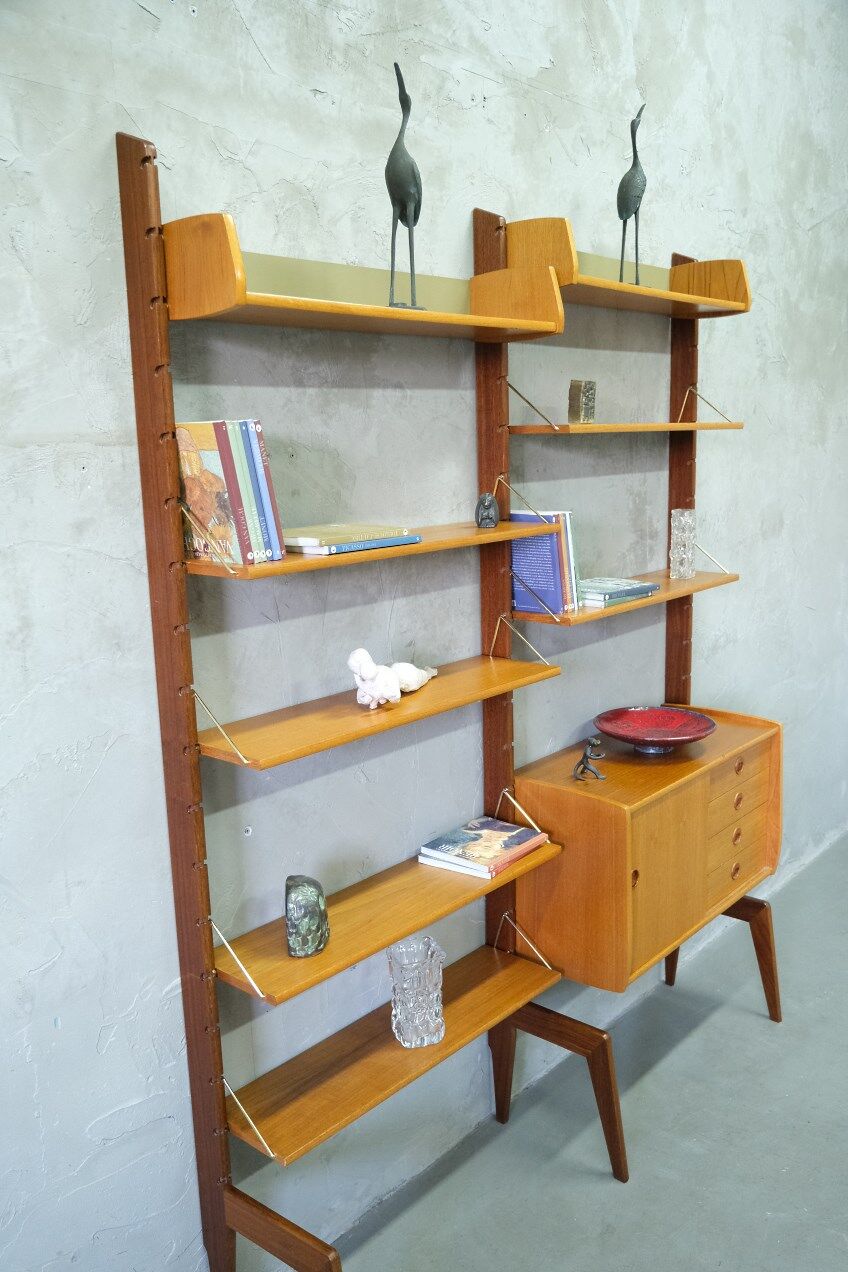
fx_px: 1060
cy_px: 636
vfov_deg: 61.9
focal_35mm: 30
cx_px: 424
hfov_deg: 43.6
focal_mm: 20.2
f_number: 4
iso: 2500
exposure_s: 1/28
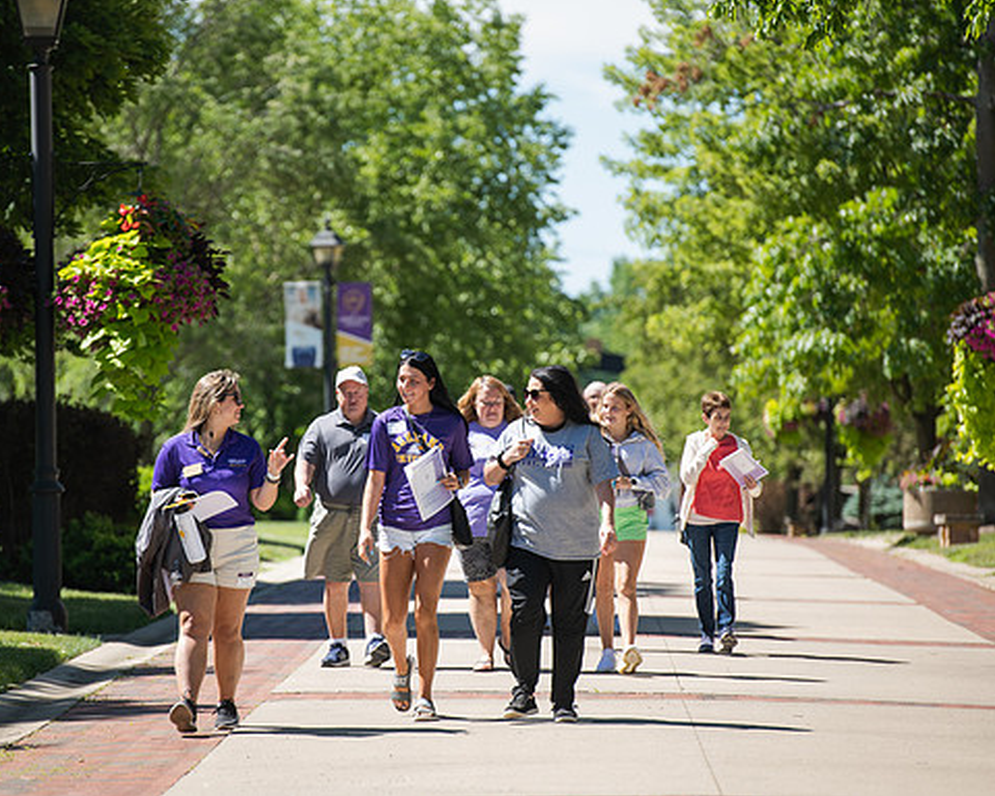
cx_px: 421
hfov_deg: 8.5
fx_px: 6685
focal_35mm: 227
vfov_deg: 6.8
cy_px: 397
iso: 125
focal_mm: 200
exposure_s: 1/400
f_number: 4
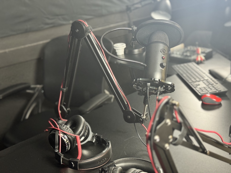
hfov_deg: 39.7
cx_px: 116
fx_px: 320
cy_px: 86
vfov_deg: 30.3
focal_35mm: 48
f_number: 1.78
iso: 400
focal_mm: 6.76
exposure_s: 1/40
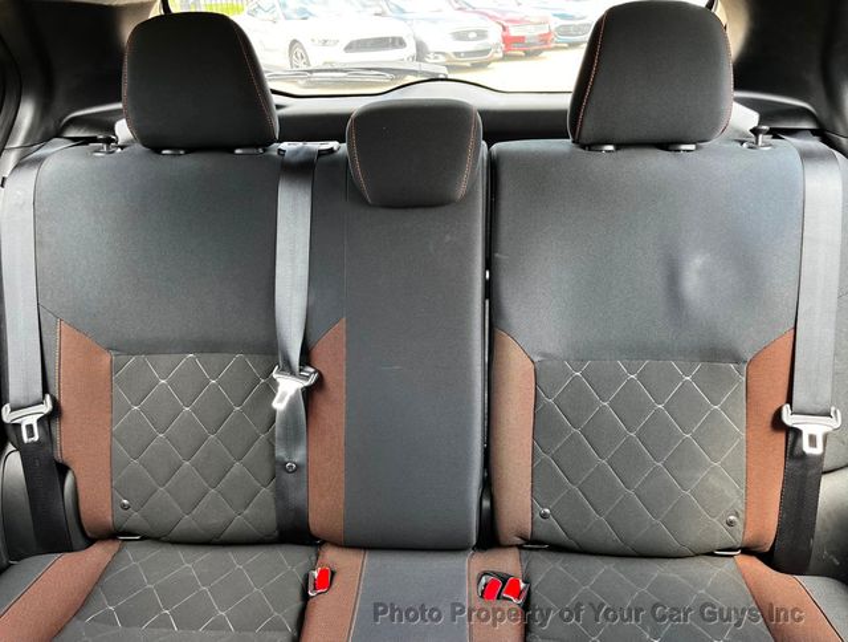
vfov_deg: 53.3
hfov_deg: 67.1
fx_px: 639
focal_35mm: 26
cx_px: 424
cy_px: 321
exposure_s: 1/118
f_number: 1.6
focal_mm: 5.1
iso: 125
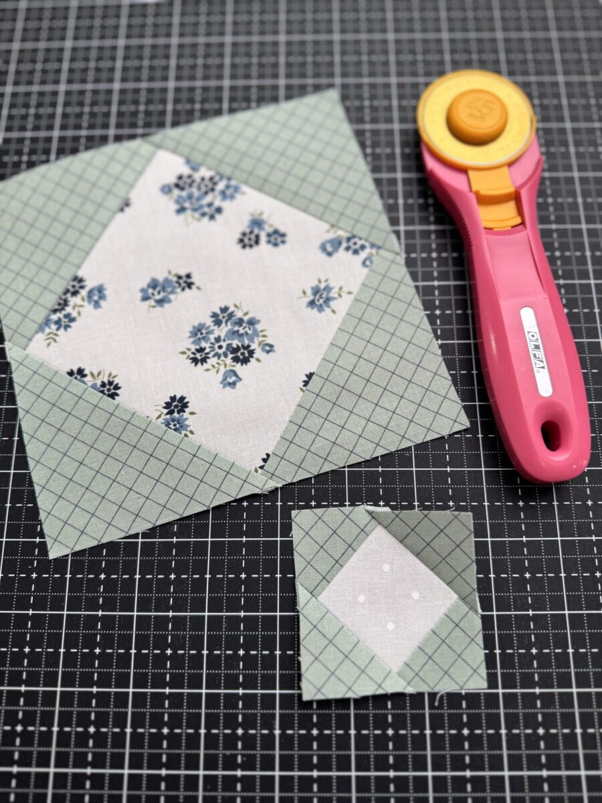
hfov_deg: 56.8
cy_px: 402
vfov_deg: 71.6
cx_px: 301
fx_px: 557
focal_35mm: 24
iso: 64
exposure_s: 1/120
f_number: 1.78
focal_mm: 6.76
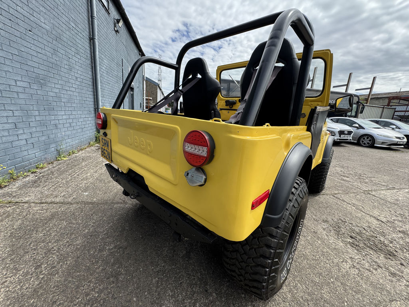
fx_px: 165
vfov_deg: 85.7
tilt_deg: -13.7
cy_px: 154
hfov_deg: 102.1
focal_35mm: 14
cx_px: 204
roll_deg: -5.1
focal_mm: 2.22
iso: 50
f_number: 2.2
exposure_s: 1/858
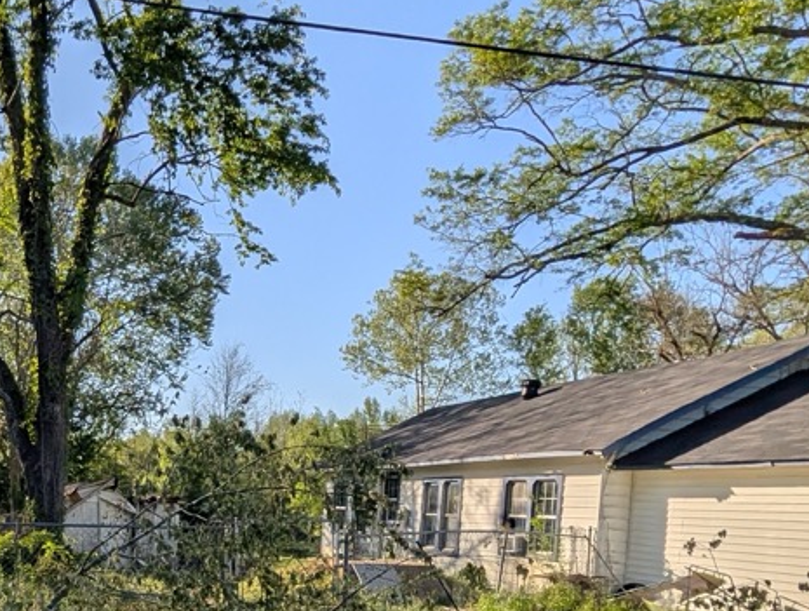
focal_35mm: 33
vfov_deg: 39.5
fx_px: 773
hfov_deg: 48.3
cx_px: 52
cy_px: 566
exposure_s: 1/4878
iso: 54
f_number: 1.7
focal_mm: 2.02
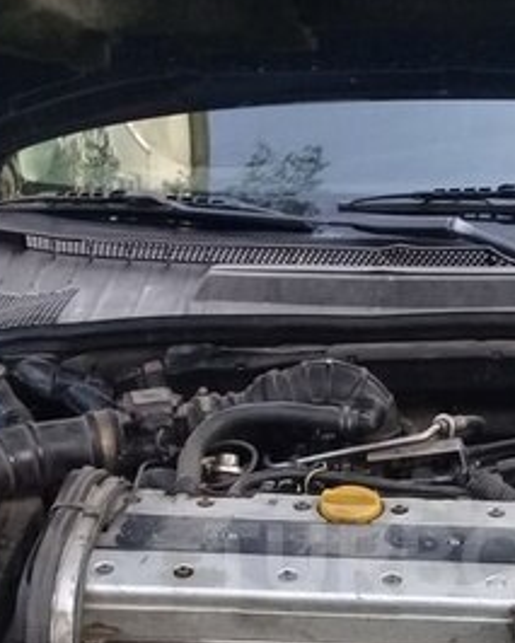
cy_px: 560
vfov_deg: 24.7
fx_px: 1428
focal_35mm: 75
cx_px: 452
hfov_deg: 20.1
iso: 100
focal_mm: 3.3
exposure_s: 1/33
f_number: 2.2
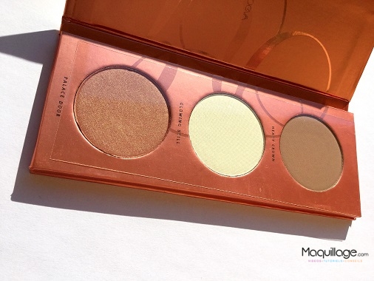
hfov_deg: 58.3
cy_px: 140
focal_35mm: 31
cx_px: 187
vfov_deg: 45.5
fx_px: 335
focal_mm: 3.3
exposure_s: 1/2551
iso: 25
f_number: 2.4
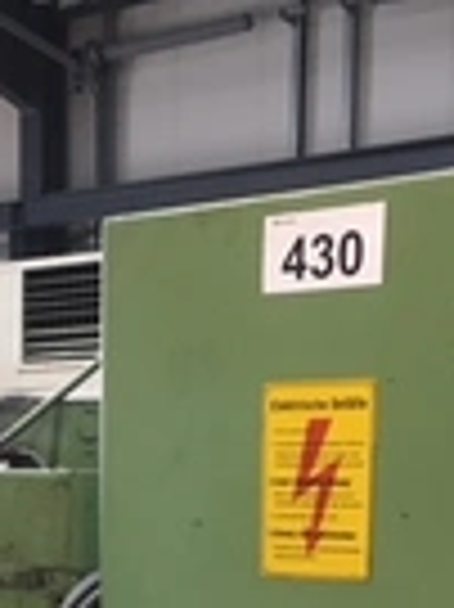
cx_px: 103
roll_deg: +0.9
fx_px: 1506
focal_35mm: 86
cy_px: 671
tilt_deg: -6.7
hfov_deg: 17.0
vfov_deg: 21.6
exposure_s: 1/33
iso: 100
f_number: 2.2
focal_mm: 4.15
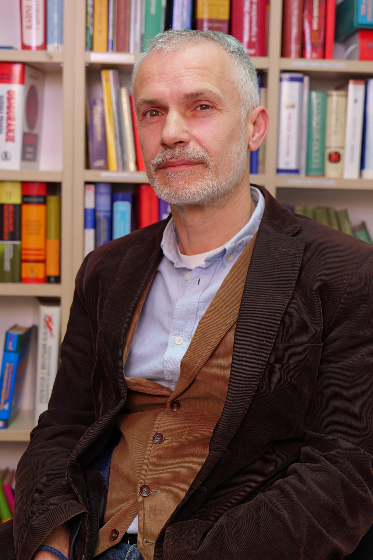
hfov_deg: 22.6
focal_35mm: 60
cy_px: 280
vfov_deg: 33.4
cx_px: 186
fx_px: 932
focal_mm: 60
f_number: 5.6
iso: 1600
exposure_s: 1/100
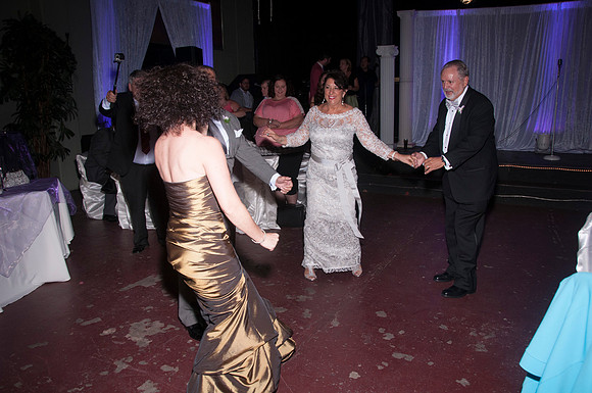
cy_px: 196
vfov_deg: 47.8
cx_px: 296
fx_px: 443
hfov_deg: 67.5
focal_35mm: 27
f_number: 5.6
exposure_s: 1/60
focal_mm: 18
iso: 400
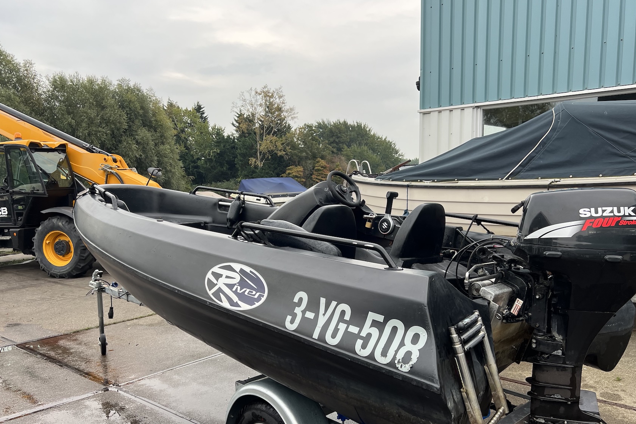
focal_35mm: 31
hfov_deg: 60.3
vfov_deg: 42.1
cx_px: 327
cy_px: 258
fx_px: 548
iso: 50
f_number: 1.5
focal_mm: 5.7
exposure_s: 1/544
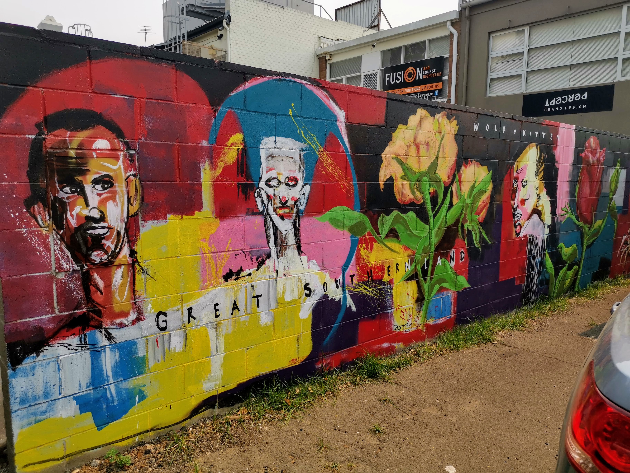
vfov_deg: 51.4
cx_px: 315
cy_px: 236
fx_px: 491
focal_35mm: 27
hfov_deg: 65.3
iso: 50
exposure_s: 1/2141
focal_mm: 5.58
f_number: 1.8
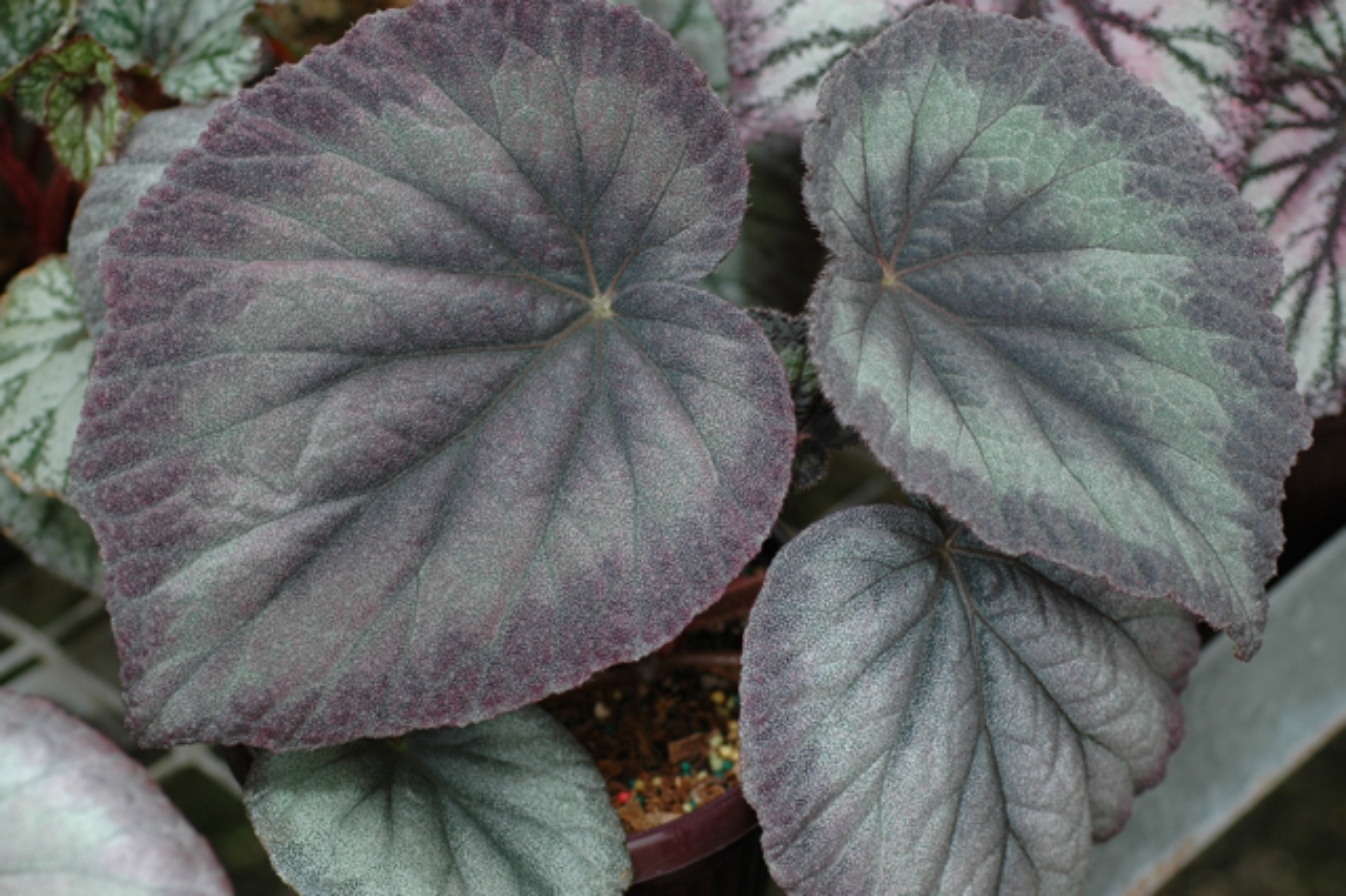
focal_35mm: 90
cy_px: 448
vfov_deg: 15.2
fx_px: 3363
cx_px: 673
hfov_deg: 22.6
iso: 200
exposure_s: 1/60
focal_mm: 60
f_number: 4
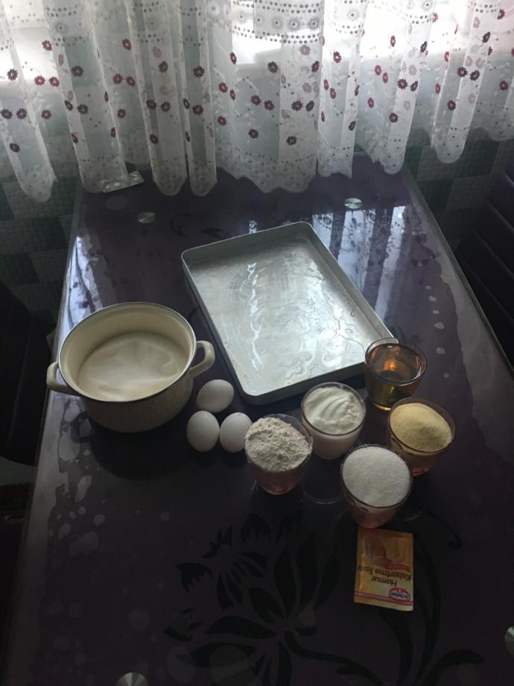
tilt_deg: -48.3
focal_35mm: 29
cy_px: 343
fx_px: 574
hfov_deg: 48.2
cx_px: 257
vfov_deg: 61.7
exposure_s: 1/33
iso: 200
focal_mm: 4.15
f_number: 2.2
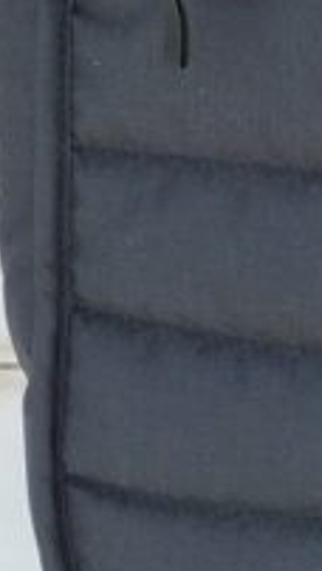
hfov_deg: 9.2
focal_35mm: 125
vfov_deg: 16.1
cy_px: -206
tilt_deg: -45.1
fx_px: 1893
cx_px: 610
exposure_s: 1/100
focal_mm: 4.15
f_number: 2.2
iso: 25
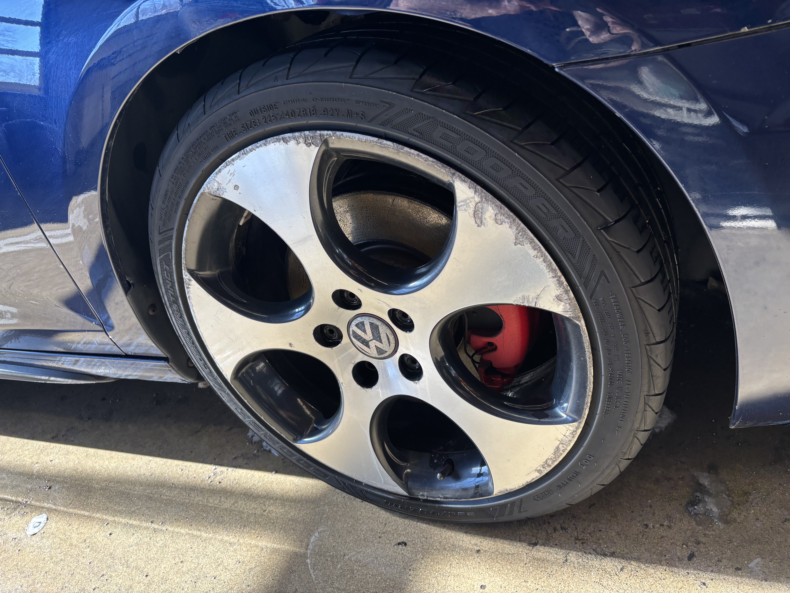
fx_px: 593
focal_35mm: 26
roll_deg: +17.9
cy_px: 296
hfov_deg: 67.3
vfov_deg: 53.1
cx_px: 395
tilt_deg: -27.3
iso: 40
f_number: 1.6
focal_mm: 5.96
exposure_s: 1/120
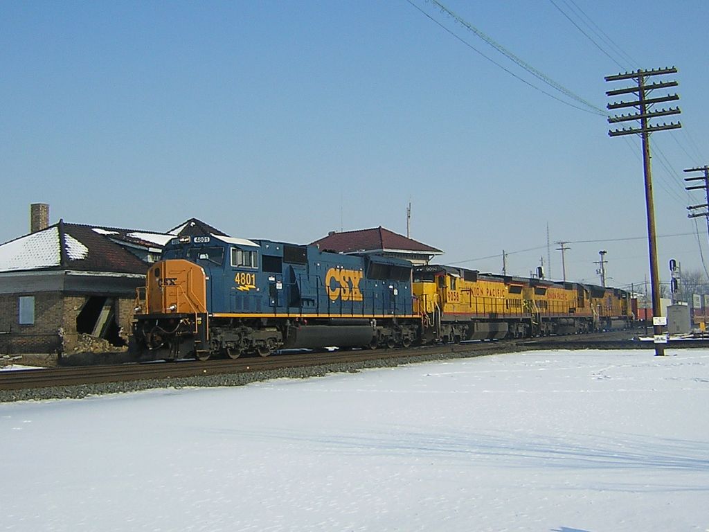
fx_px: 737
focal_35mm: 36
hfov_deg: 51.4
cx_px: 354
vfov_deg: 39.7
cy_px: 266
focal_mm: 4.7
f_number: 5.2
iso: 100
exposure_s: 1/781
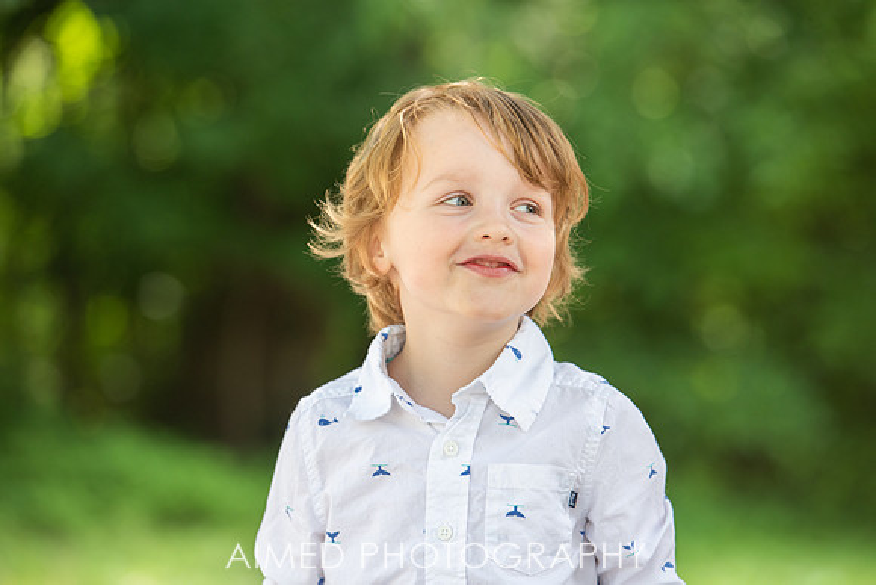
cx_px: 438
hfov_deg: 11.7
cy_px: 292
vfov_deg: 7.9
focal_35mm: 175
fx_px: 4259
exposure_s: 1/320
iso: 200
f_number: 4.5
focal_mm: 175
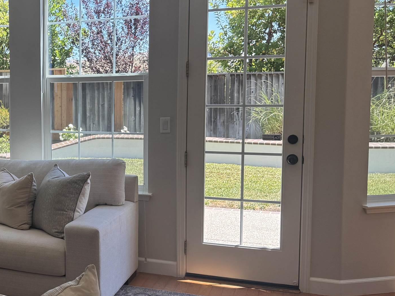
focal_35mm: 53
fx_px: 605
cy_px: 143
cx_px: 3
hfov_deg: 33.2
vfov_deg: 27.5
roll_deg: +1.1
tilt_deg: -6.8
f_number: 1.78
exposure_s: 1/314
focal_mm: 6.76
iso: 80
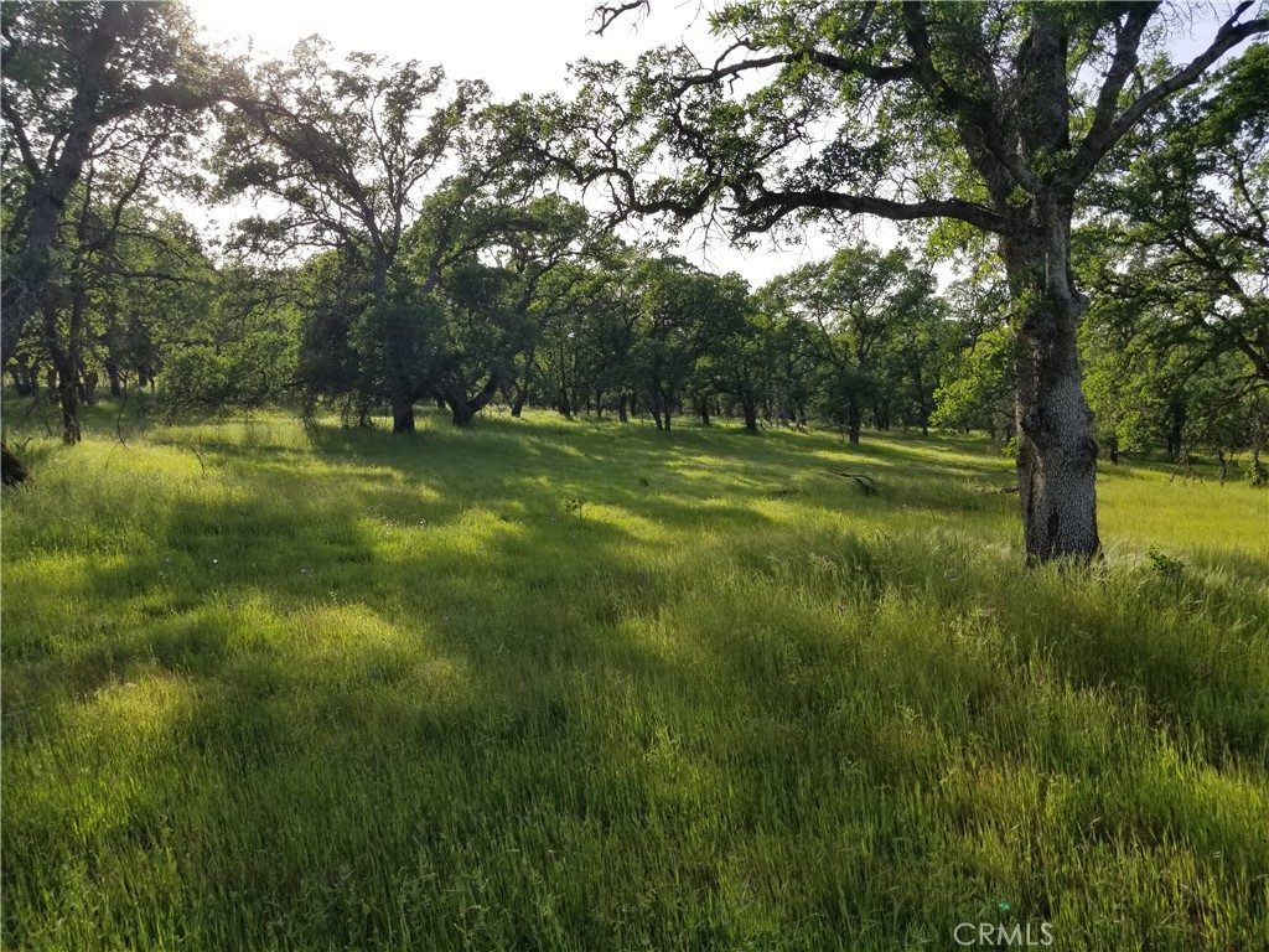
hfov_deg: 67.3
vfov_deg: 53.1
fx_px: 953
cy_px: 476
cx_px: 634
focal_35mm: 26
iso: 50
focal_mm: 4.25
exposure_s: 1/1648
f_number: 1.7
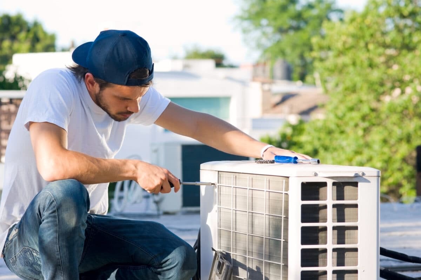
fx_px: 1840
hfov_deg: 13.1
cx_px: 210
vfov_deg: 8.7
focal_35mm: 158
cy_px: 140
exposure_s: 1/100
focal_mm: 105
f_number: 5.6
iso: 100
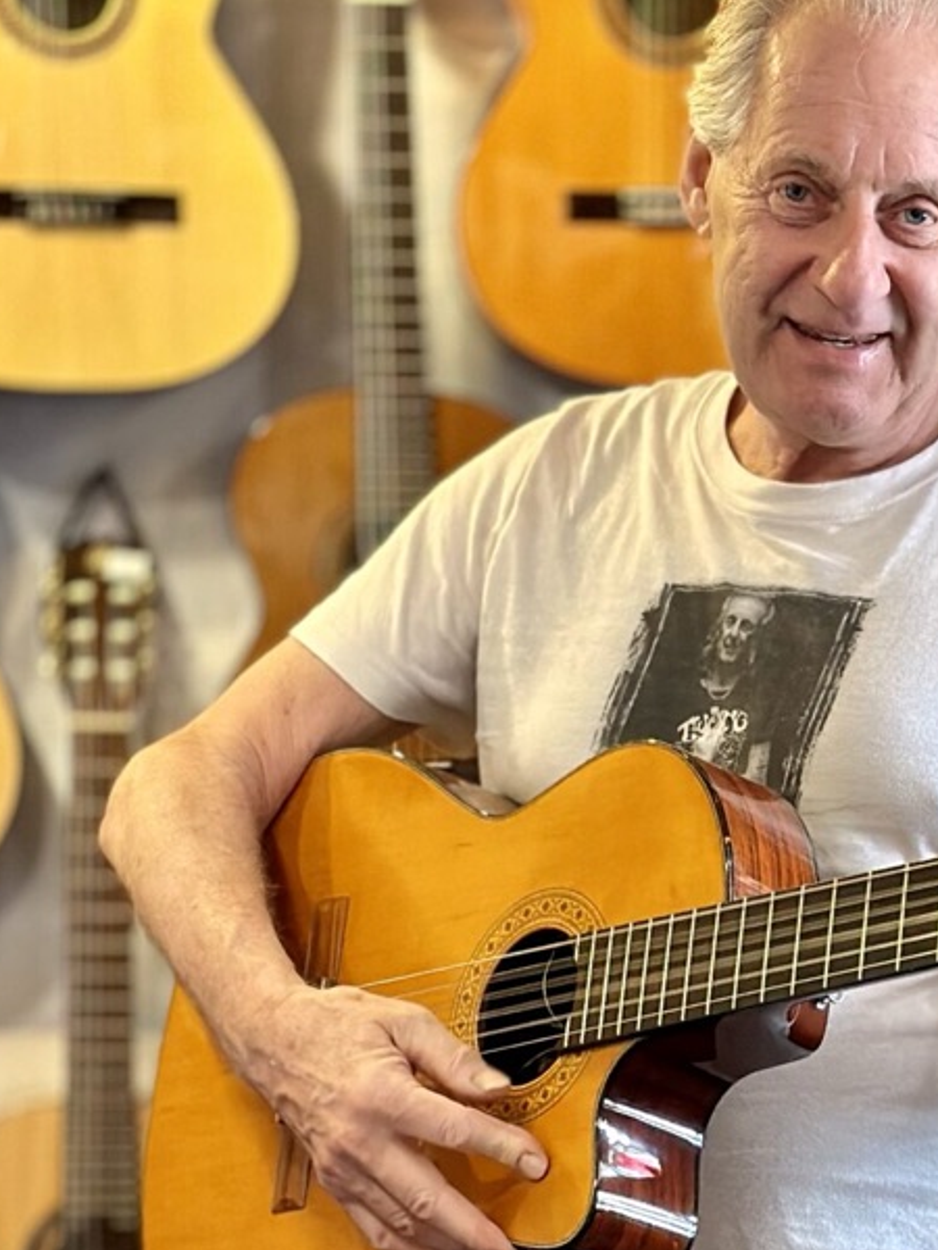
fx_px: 4336
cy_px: 1025
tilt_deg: -6.9
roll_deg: -0.3
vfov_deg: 16.3
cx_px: 874
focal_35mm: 120
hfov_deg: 12.2
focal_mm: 6.86
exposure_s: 1/33
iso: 400
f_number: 1.78
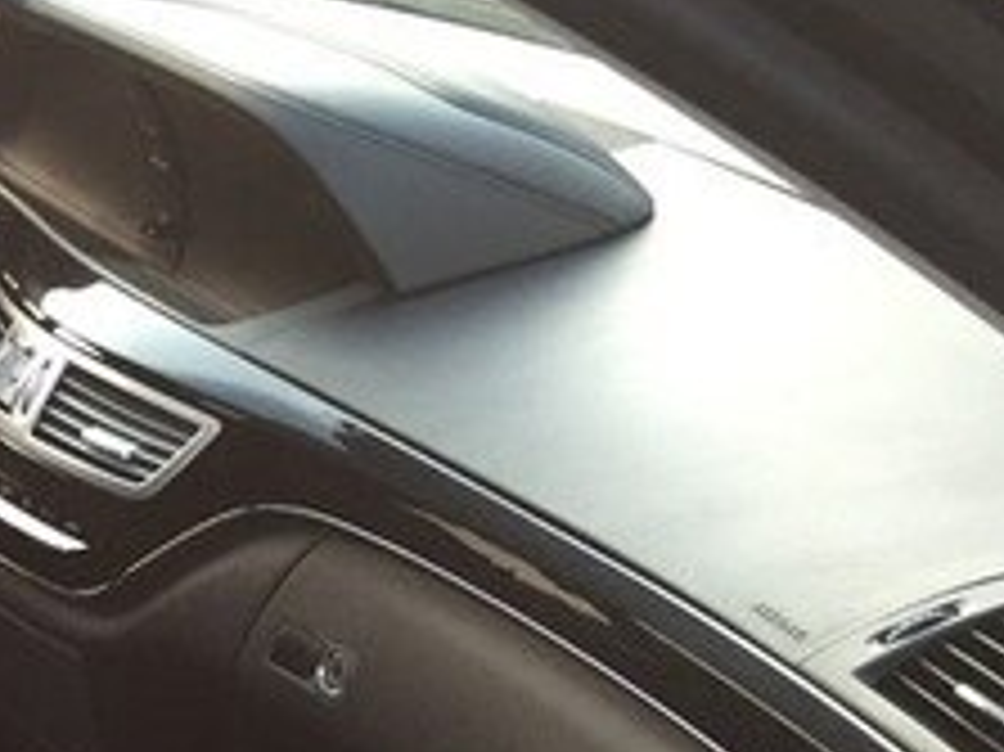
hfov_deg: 21.1
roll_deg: -4.1
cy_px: 916
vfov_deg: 16.4
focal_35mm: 86
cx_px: -225
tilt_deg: -29.3
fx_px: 2493
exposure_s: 1/33
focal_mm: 4.15
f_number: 2.2
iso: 125
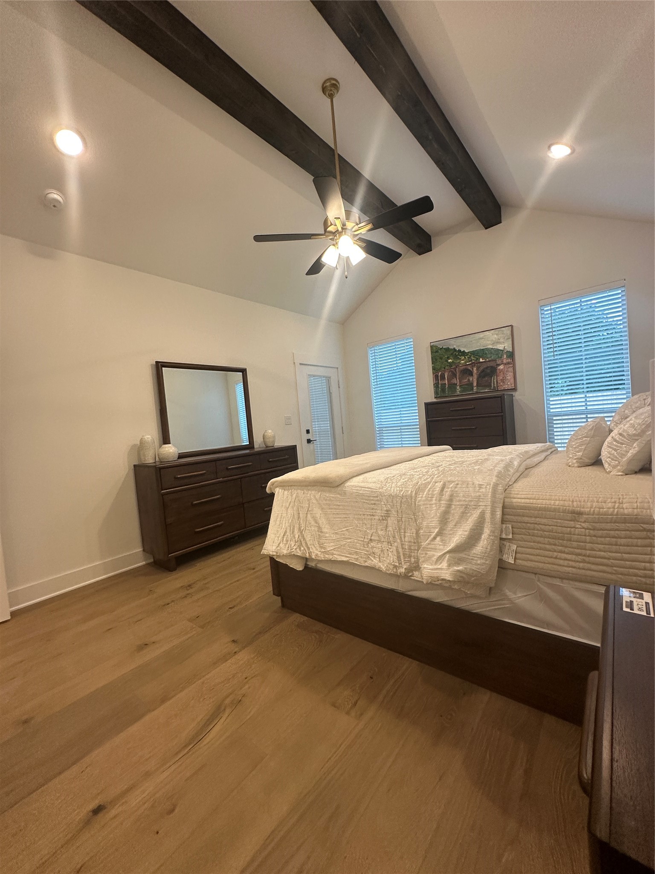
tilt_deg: -1.7
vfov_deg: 102.1
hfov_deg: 85.7
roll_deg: +4.4
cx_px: 328
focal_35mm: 14
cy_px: 437
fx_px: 353
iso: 200
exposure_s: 1/120
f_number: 2.2
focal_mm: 2.22
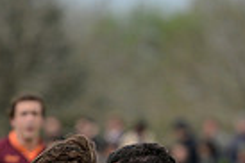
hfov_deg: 2.5
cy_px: 323
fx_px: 5615
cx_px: -59
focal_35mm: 826
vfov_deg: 1.7
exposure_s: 1/1250
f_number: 2.8
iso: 320
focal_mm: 195
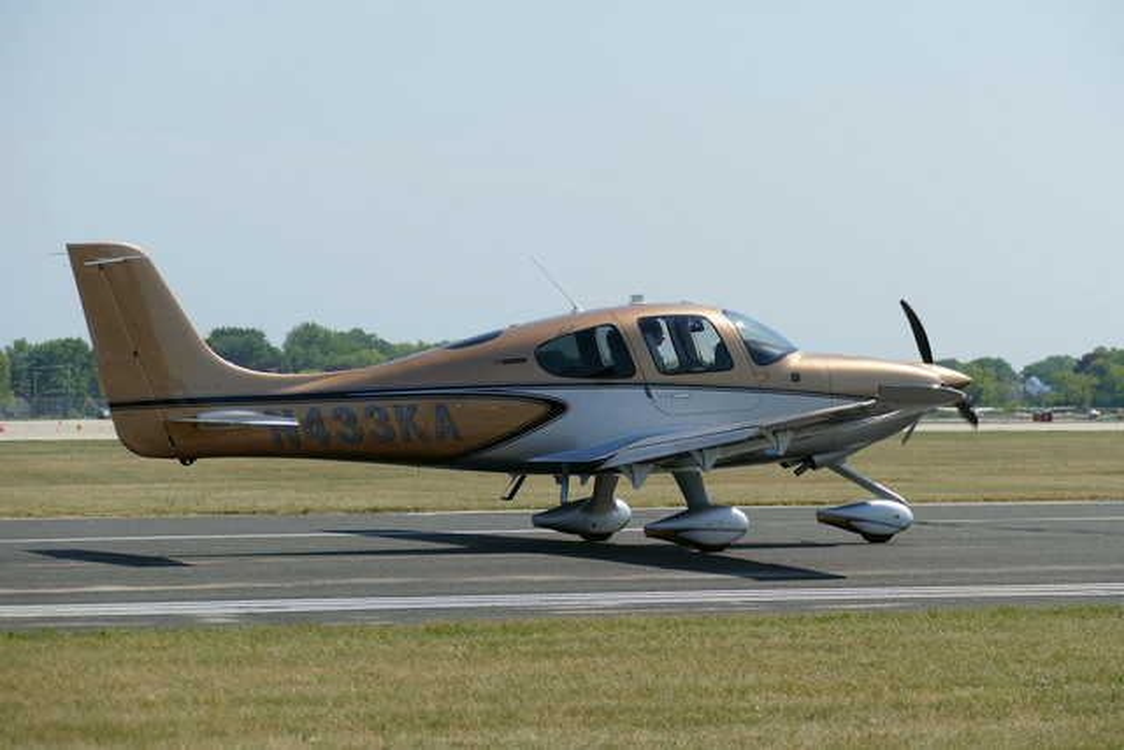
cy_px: 375
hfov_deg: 12.1
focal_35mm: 170
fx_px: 5309
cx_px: 562
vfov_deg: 8.1
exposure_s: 1/1600
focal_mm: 61.93
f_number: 4
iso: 125
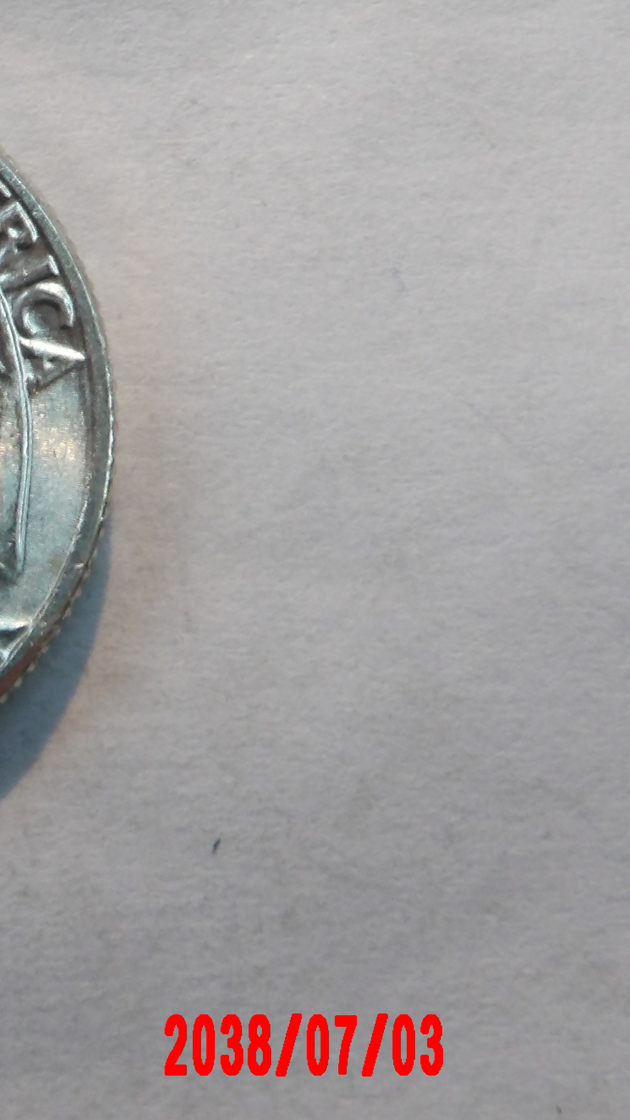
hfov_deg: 12.3
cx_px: -298
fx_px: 2792
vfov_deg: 22.6
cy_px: 374
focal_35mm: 94
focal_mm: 7.6
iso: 231
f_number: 4.9
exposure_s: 1/15
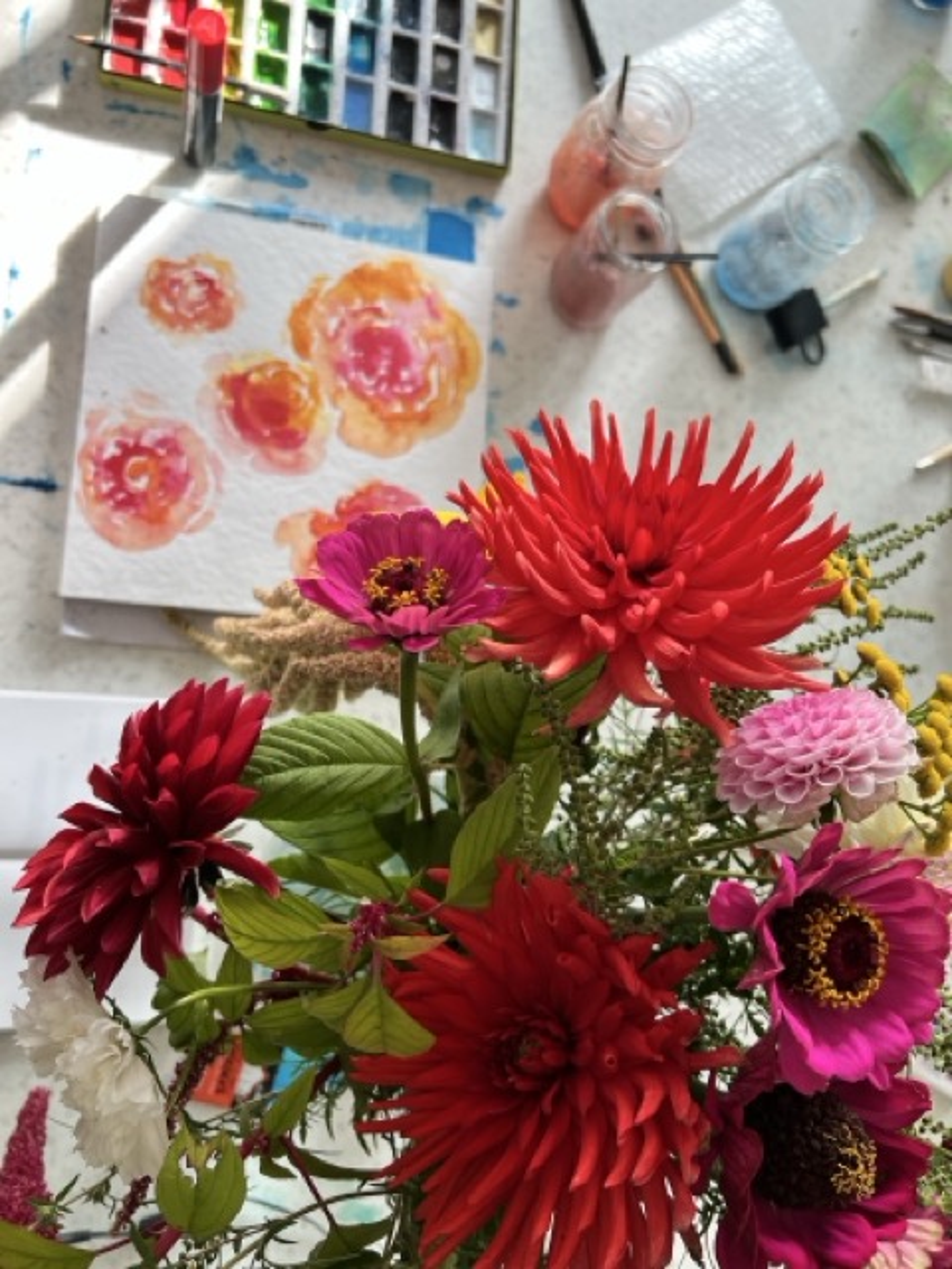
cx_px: 476
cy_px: 634
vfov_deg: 67.3
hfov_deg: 53.1
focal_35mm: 26
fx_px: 953
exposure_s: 1/121
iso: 40
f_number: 1.5
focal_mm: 5.7
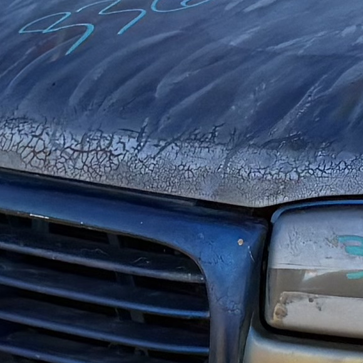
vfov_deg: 8.4
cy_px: 245
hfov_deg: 7.9
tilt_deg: -8.2
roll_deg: +1.9
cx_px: 804
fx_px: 2480
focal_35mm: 209
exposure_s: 1/1812
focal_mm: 6.76
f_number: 1.78
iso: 100
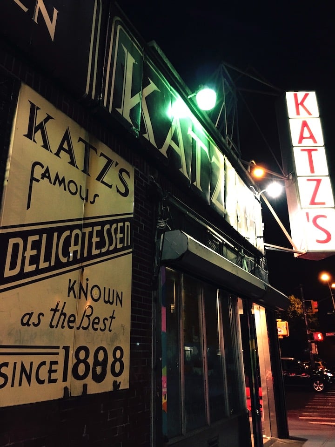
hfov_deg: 48.2
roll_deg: +1.9
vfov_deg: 61.7
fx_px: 374
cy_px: 224
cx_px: 168
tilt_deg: +19.1
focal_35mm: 29
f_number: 2.2
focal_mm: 4.15
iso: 250
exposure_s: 1/15
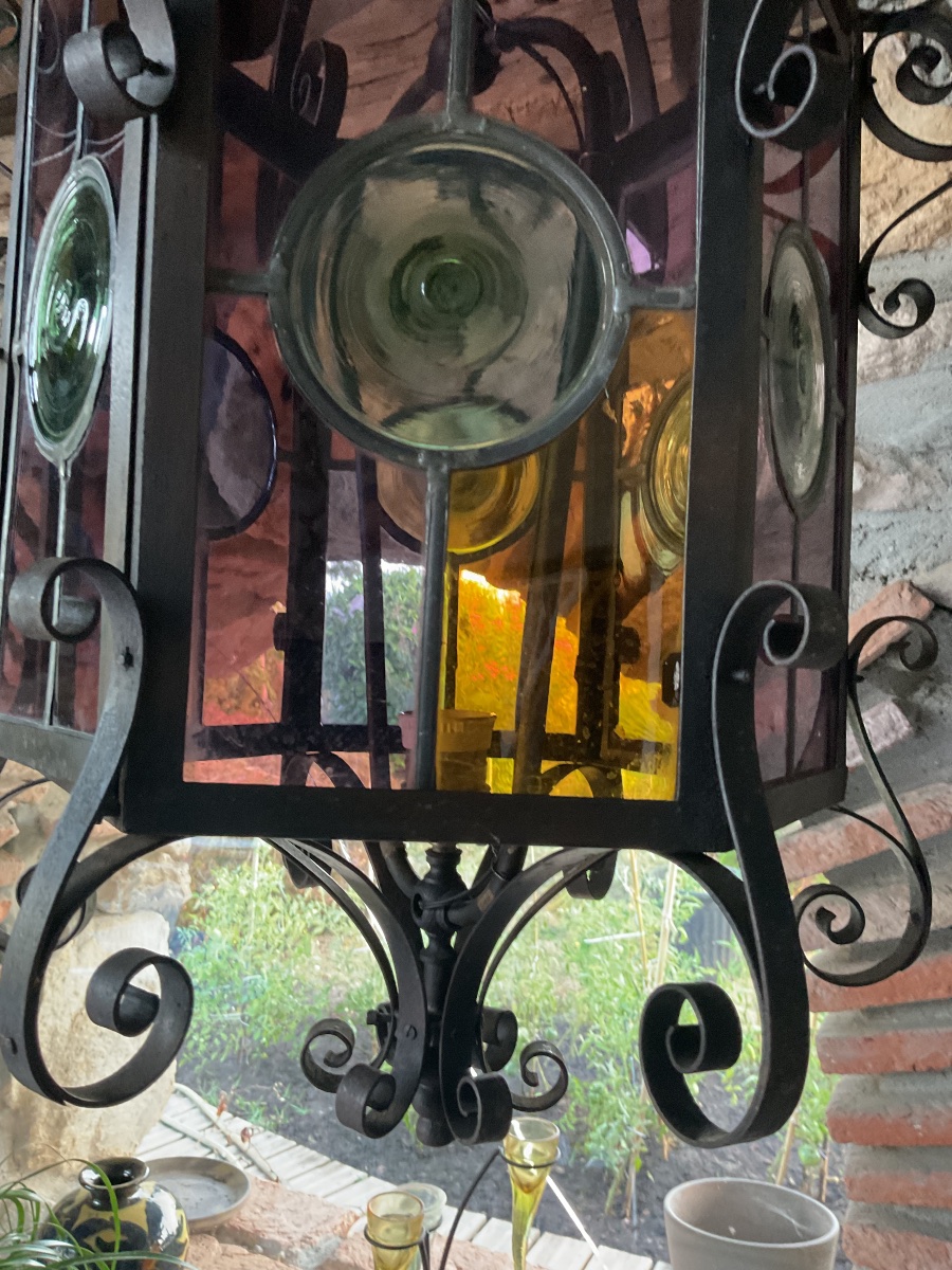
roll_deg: -1.8
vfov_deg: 61.7
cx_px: 476
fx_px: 1063
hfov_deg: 48.2
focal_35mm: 29
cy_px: 635
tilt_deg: +1.7
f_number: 1.8
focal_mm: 3
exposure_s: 1/40
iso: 200
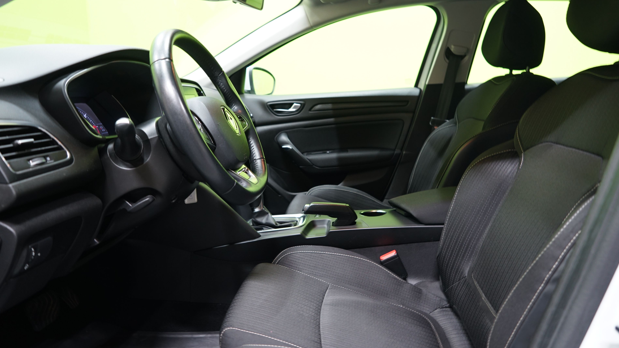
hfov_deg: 71.9
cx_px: 313
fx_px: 427
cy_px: 181
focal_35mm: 26
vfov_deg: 44.4
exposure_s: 1/13
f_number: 4
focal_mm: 24
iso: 640
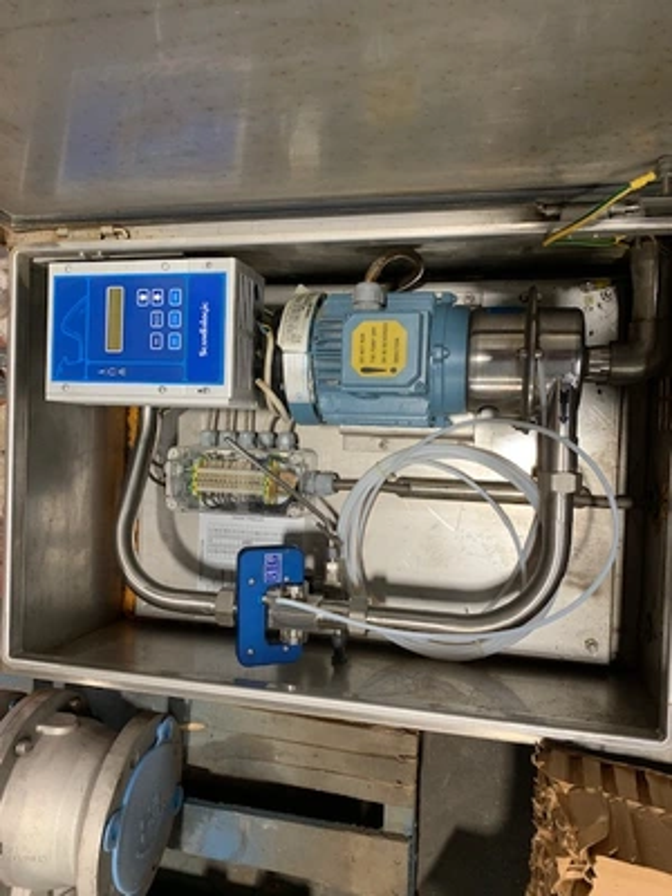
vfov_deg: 67.3
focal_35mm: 26
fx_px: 673
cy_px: 448
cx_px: 336
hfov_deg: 53.1
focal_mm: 4.25
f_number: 1.8
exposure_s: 1/60
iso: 160
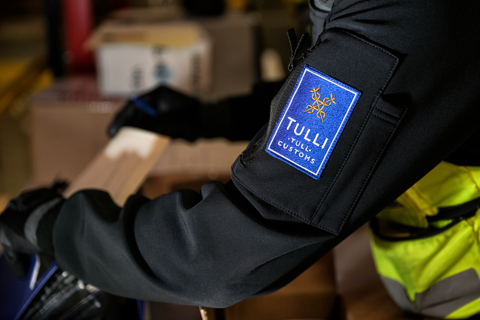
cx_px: 240
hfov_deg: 34.5
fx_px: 773
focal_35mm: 58
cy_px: 160
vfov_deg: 23.4
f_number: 2.8
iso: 400
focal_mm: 58
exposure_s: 1/200
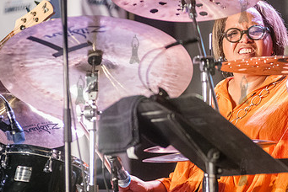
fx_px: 2858
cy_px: 103
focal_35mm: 357
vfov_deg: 3.9
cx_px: 248
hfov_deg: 5.8
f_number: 4
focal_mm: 185
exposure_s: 1/500
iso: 6400
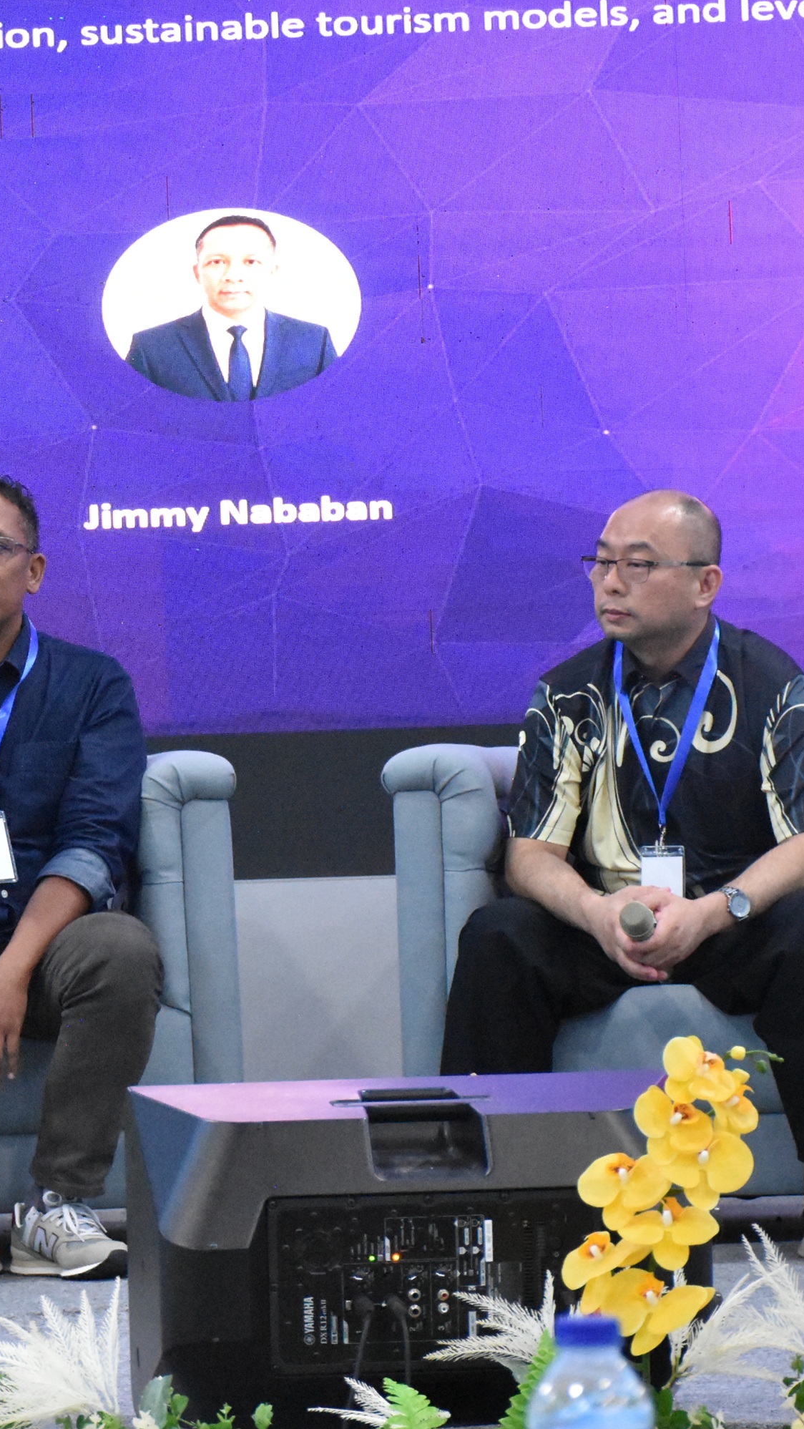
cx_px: -89
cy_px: 714
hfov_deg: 10.2
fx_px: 4470
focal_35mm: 118
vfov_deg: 18.2
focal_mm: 50
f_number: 5.6
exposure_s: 1/125
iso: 9000
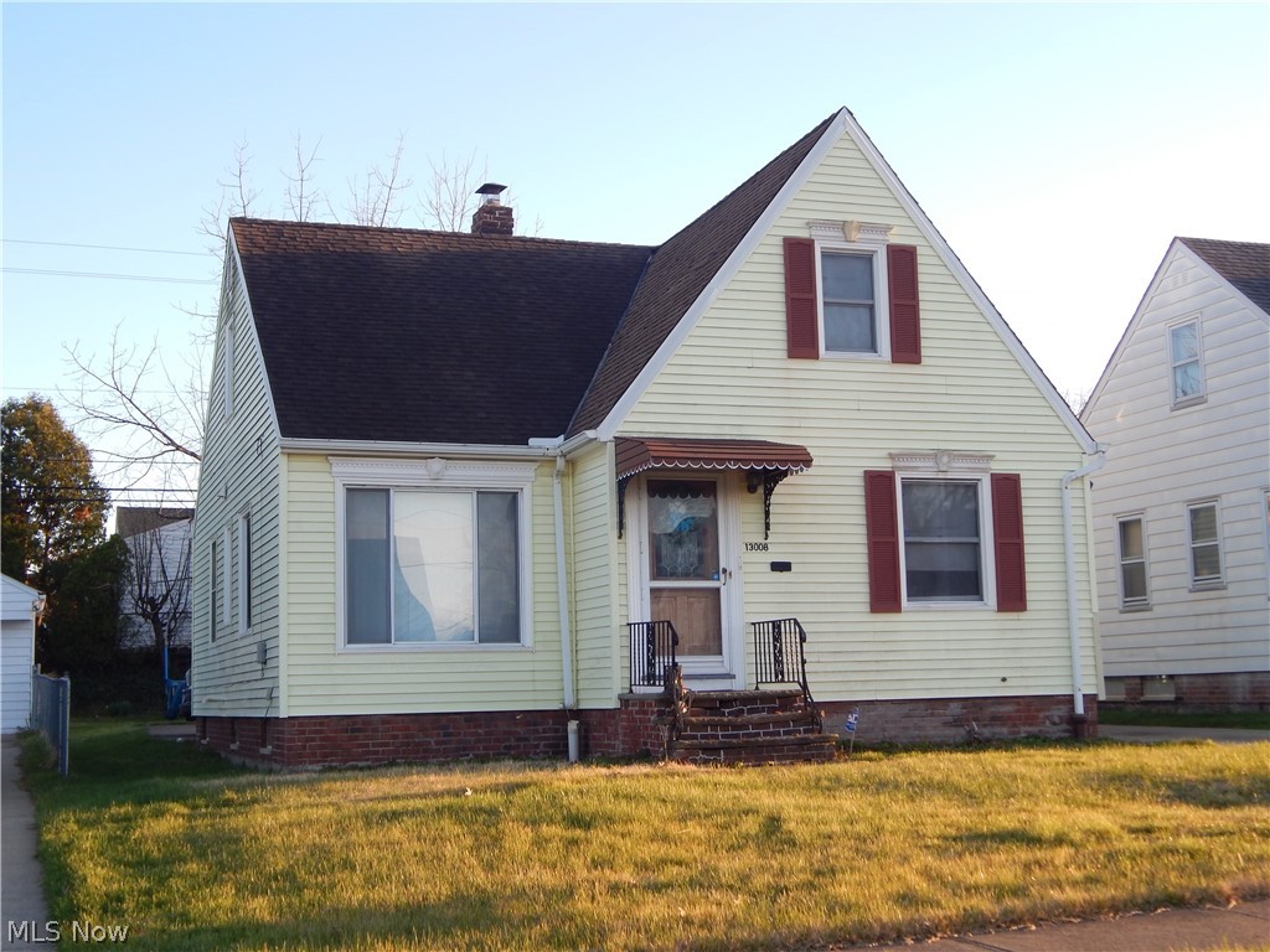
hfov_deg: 38.9
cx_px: 635
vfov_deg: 29.7
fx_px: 1798
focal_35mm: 49
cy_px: 476
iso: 125
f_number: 3.7
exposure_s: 1/200
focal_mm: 8.6
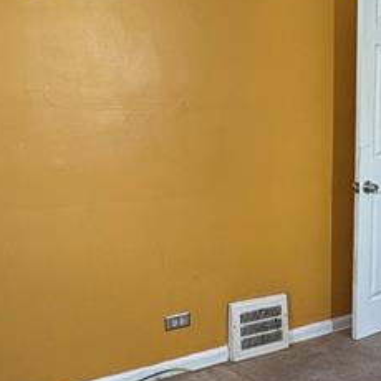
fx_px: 685
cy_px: 189
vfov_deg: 31.1
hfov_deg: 29.5
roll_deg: -1.6
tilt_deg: -8.7
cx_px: 361
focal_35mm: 55
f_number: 2.2
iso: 160
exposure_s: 1/120
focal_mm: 2.22
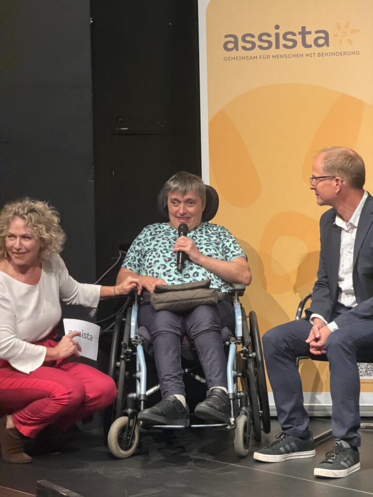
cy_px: 248
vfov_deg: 19.6
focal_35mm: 100
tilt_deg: -2.5
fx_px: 1437
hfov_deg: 14.8
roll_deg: +2.3
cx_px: 186
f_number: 2.8
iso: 640
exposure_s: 1/50
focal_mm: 16.89
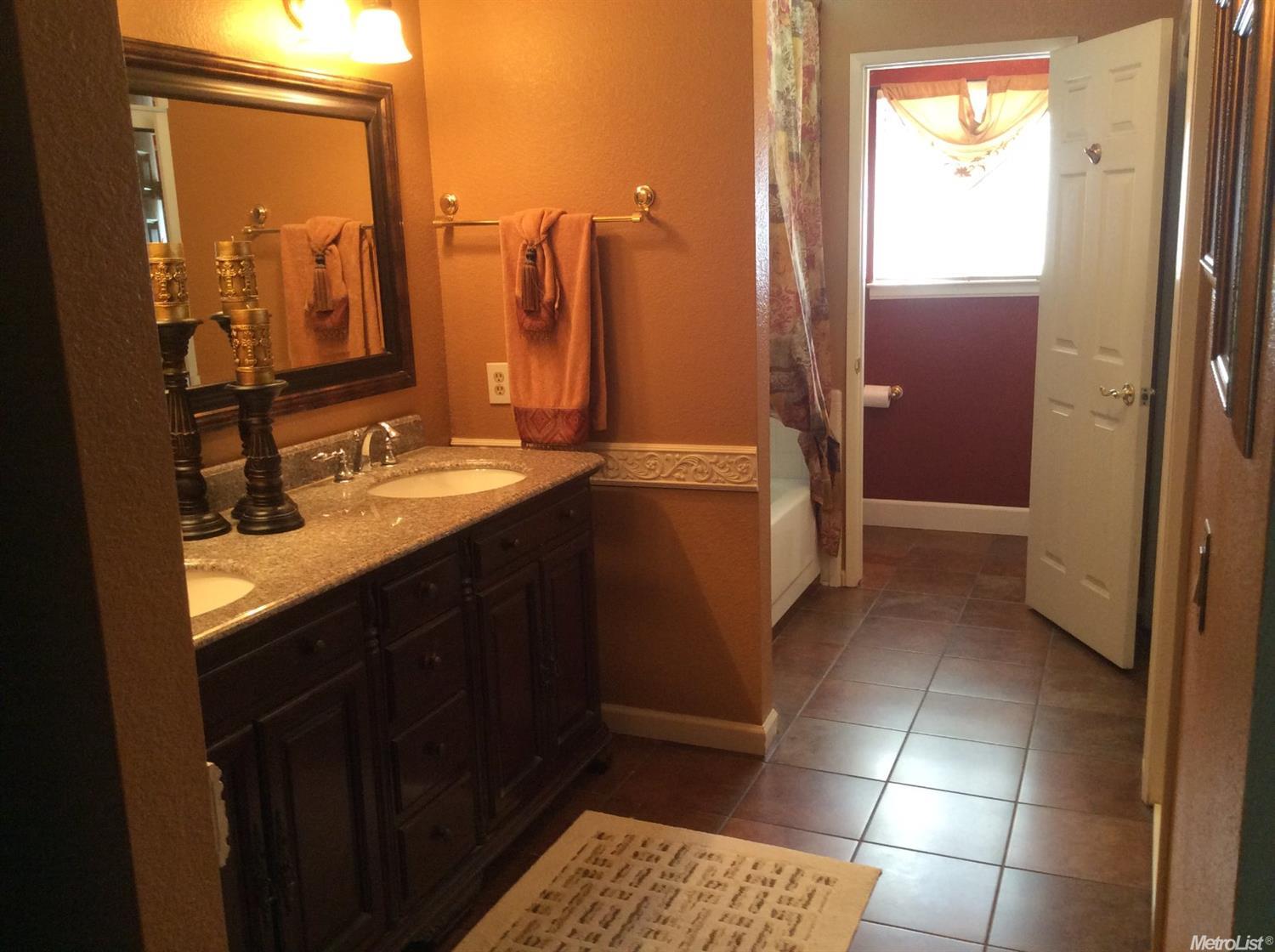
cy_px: 476
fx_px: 1177
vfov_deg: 44.0
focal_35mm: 32
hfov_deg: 56.9
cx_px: 638
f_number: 2.4
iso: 125
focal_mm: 3.3
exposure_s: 1/24
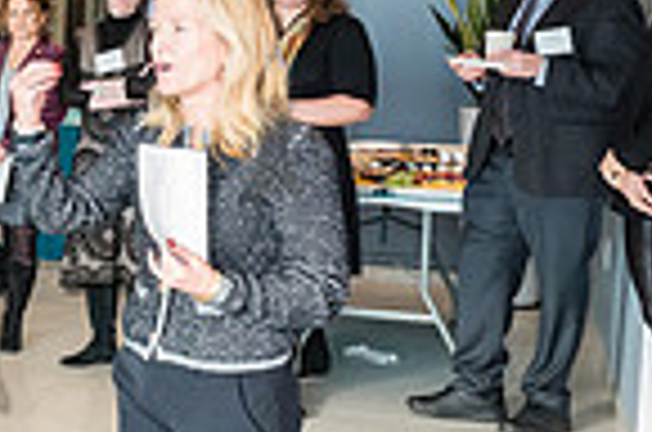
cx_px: -598
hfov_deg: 16.6
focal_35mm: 98
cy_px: 119
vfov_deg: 13.9
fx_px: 1771
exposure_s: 1/160
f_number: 5
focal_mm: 24
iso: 2000
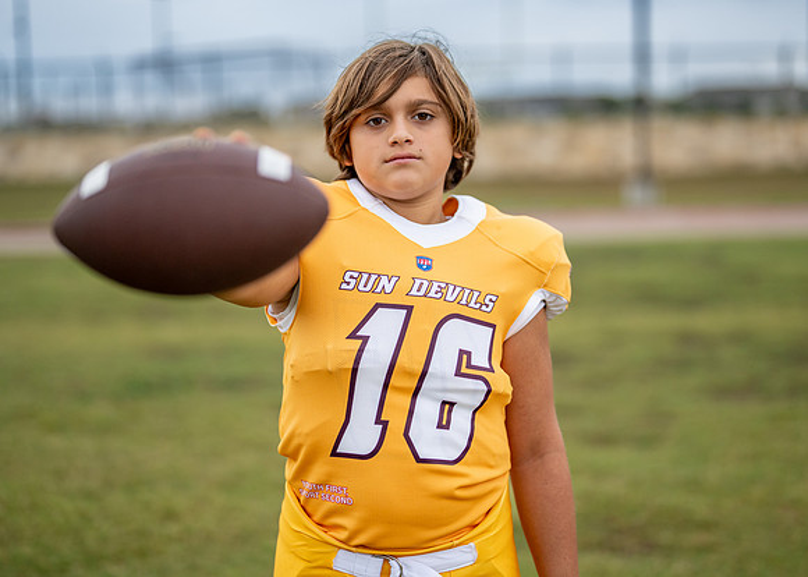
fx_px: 1379
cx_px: 430
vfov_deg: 23.6
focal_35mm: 60
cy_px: 261
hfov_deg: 32.6
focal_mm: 50
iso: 320
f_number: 1.2
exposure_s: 1/1600
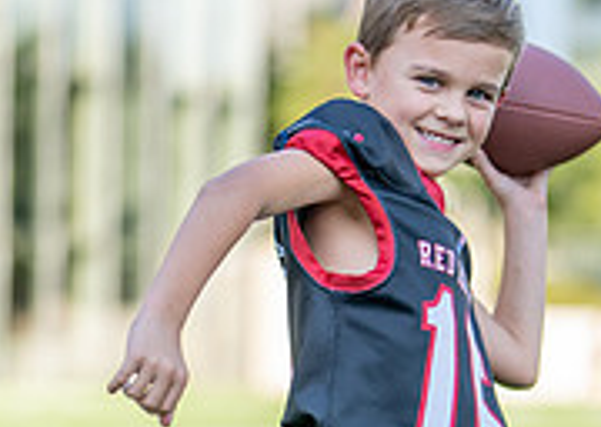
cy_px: 426
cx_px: 346
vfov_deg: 7.3
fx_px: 3358
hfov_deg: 10.2
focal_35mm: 197
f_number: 1.2
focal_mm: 50
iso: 100
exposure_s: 1/2000
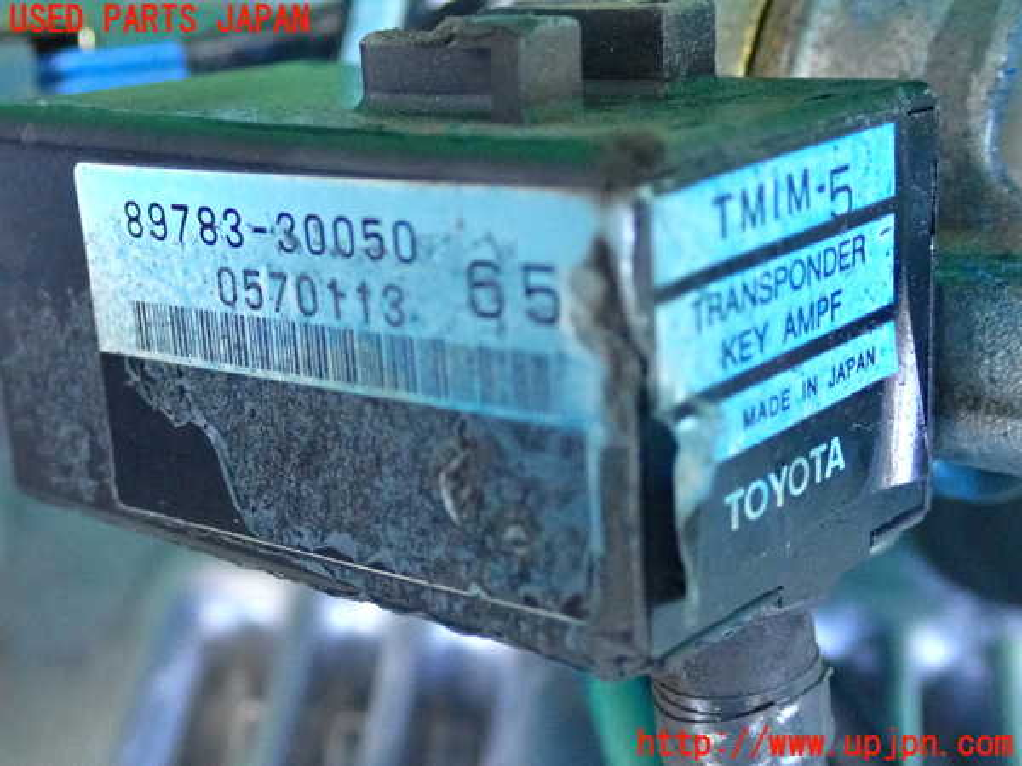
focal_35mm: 58
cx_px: 511
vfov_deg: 25.2
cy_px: 383
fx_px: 1712
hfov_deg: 33.2
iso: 3200
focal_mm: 10.35
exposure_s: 1/125
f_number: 3.5
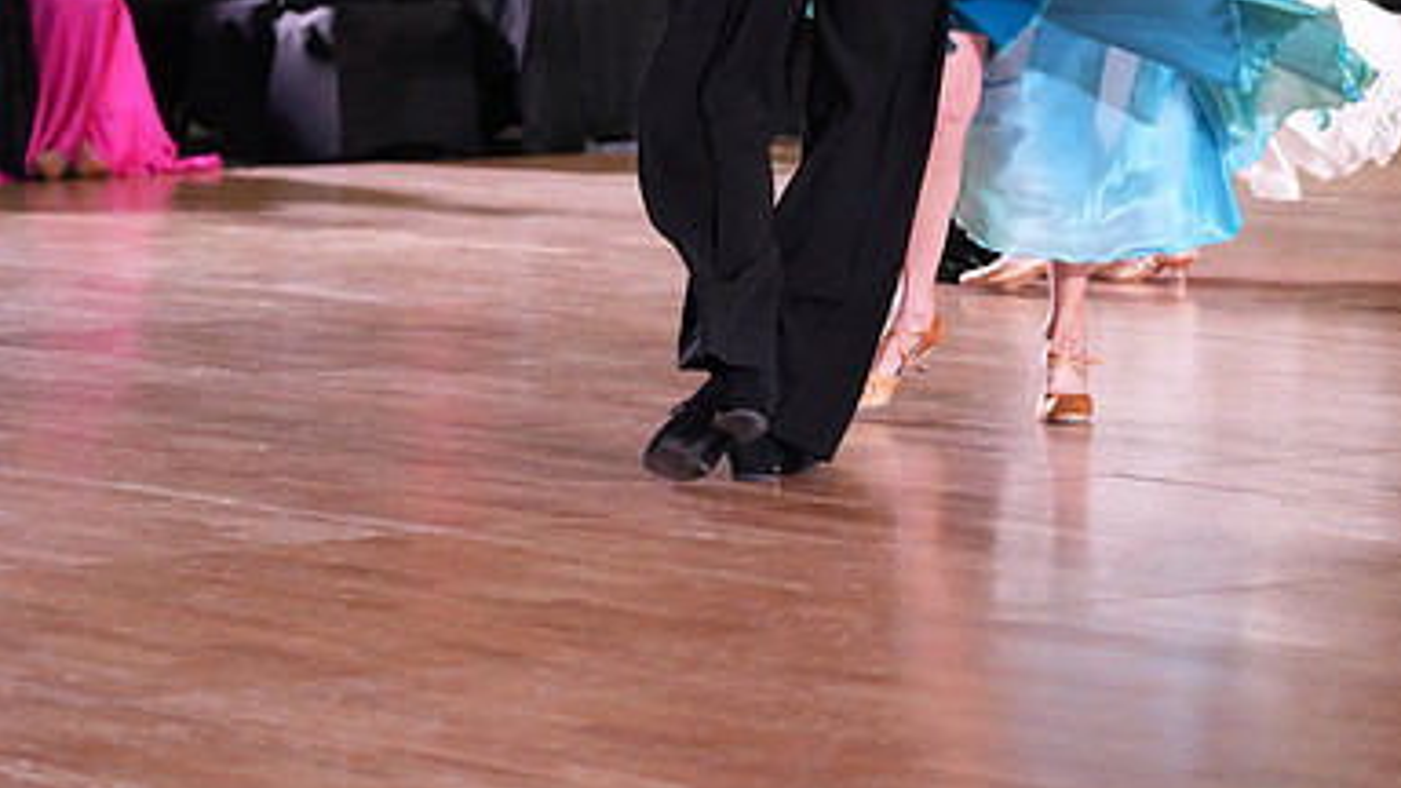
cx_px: 702
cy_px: -182
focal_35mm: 166
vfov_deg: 7.2
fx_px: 6167
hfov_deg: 13.0
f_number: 4
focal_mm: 105
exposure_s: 1/320
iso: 5000
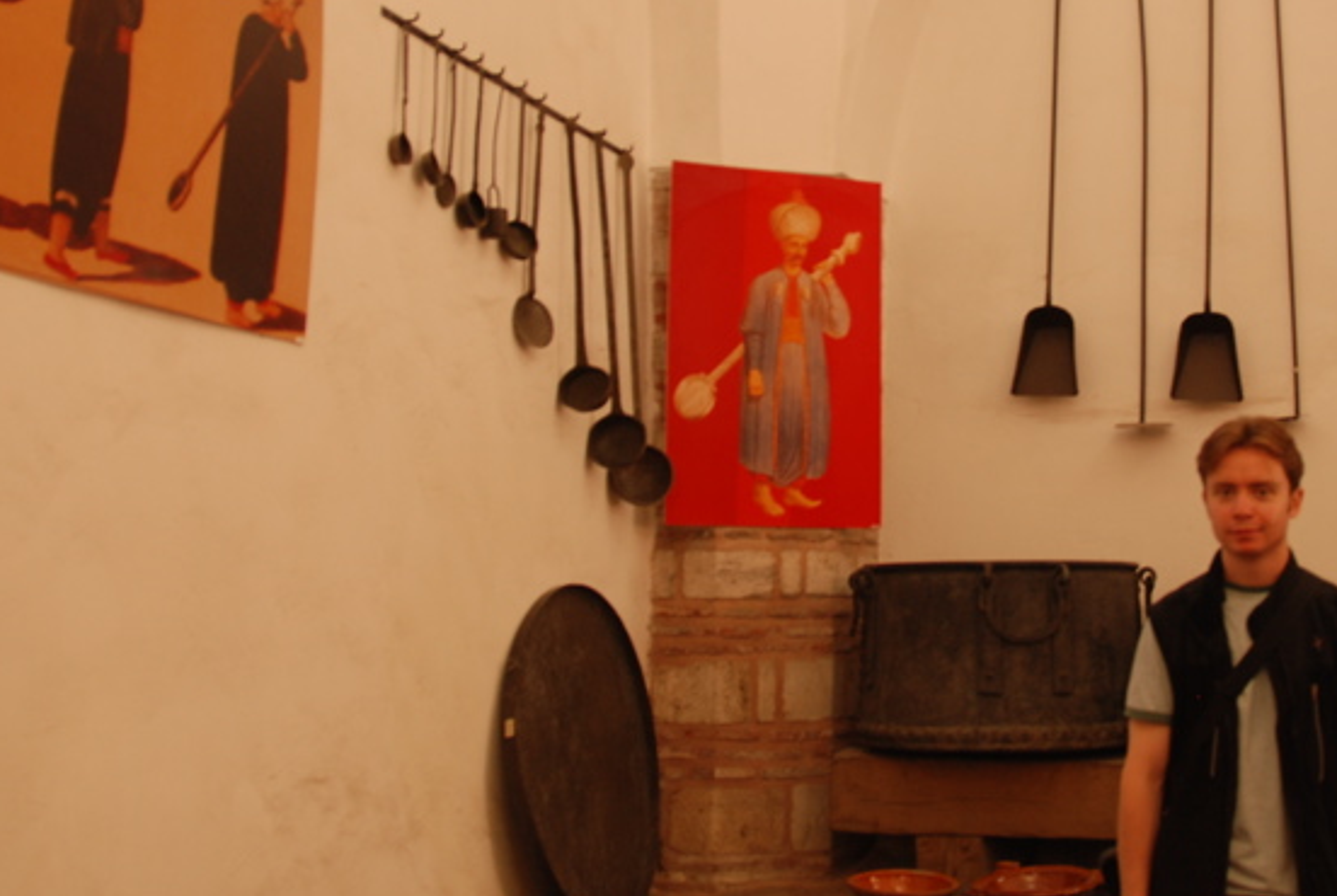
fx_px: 1860
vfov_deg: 26.9
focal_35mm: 50
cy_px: 265
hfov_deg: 39.0
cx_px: 917
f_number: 3.5
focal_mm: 18
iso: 200
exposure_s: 1/10
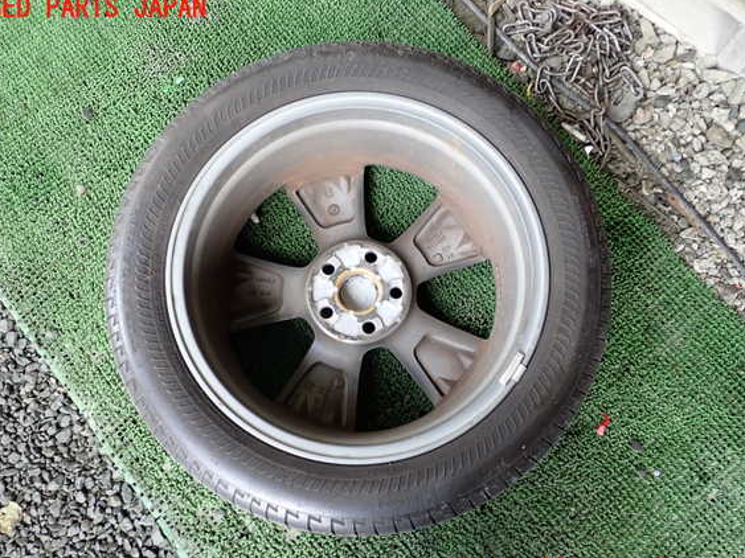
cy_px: 290
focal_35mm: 32
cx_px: 363
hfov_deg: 56.8
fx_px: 689
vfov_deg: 44.1
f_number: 2.3
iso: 200
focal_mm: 5.4
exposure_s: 1/60
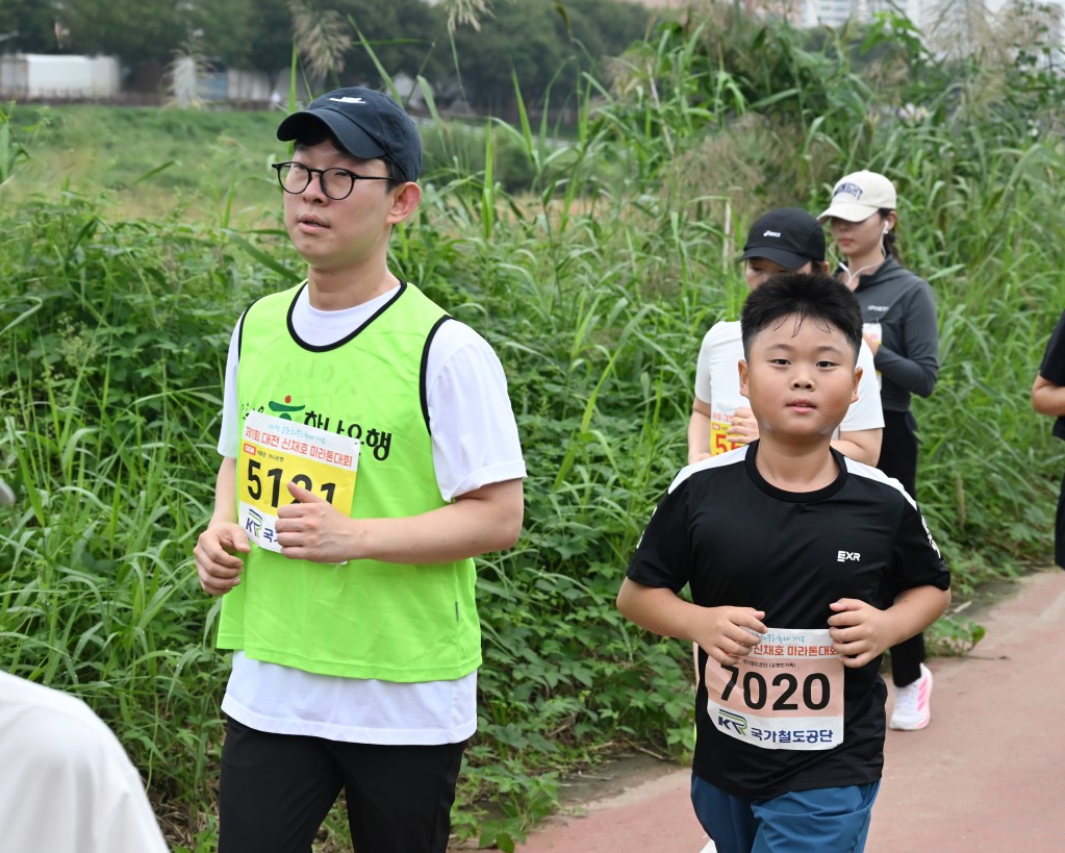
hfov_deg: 23.6
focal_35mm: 81
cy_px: 410
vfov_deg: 19.0
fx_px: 2554
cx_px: 539
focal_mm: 69
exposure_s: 1/640
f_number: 7.1
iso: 2000
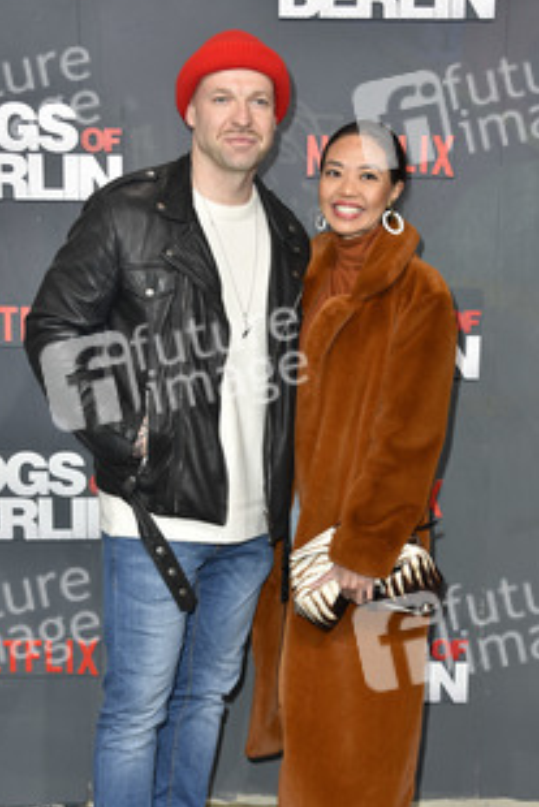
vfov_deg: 34.3
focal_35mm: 58
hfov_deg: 23.4
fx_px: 1301
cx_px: 250
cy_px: 500
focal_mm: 45
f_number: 5.6
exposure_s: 1/200
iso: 250
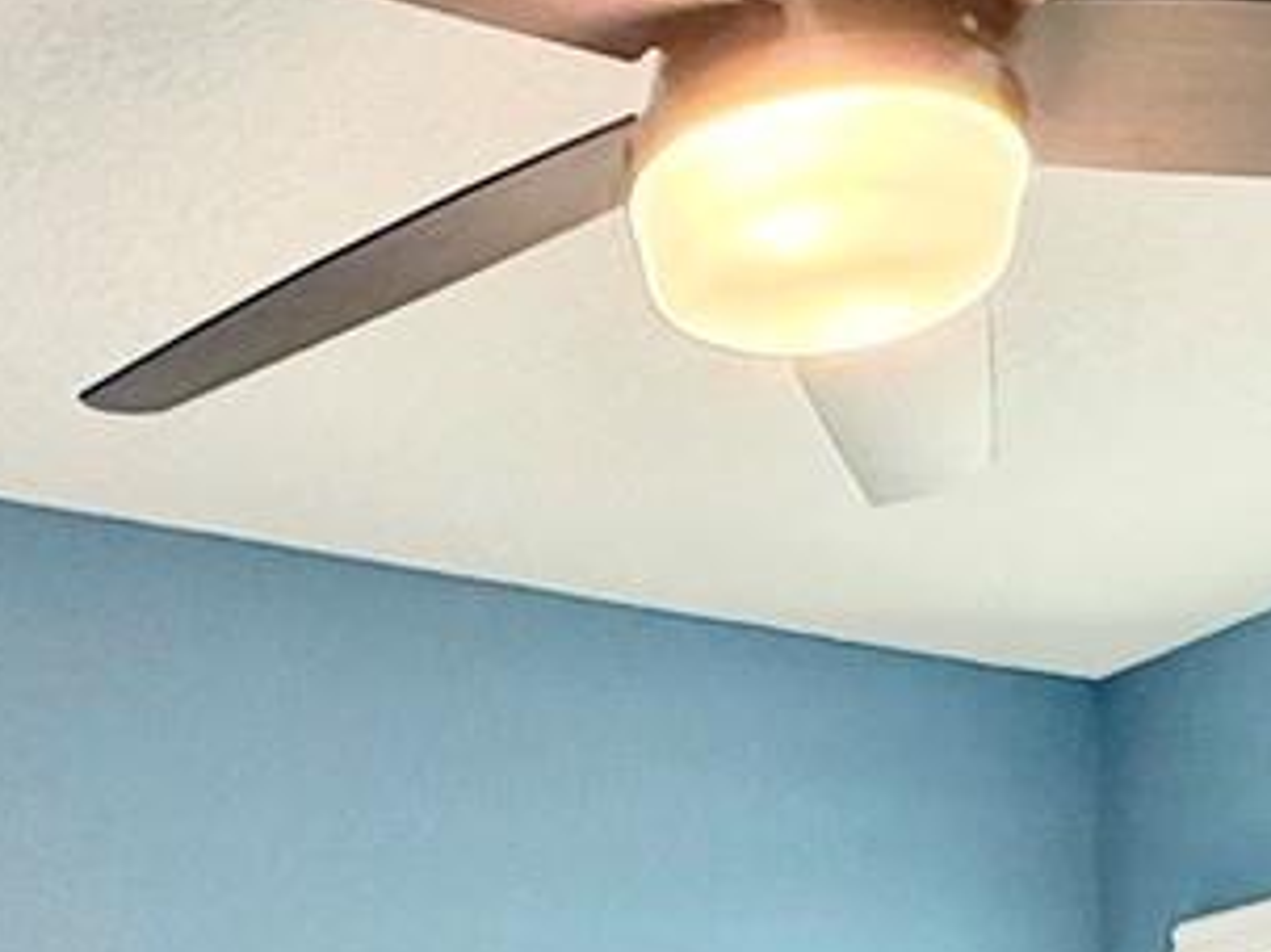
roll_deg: +1.7
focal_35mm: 74
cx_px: 440
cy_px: 1682
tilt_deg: -2.5
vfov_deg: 16.7
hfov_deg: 26.2
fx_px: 2716
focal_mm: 2.22
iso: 320
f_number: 2.2
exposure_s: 1/120
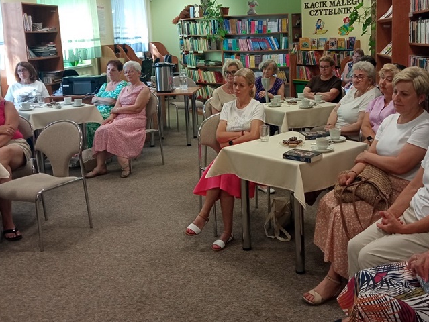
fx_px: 471
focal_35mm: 38
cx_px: 262
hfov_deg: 48.6
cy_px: 106
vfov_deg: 37.3
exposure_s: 1/33.3
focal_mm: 3.79
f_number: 2.2
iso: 326
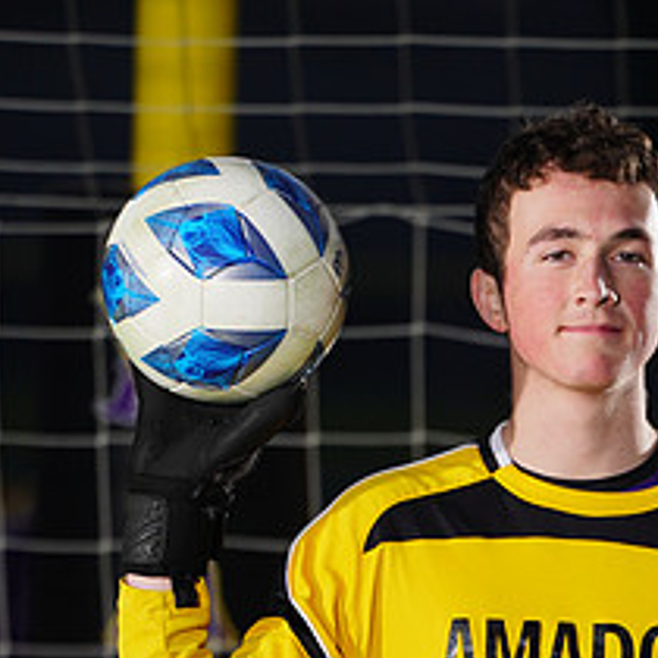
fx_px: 19936
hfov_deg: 1.9
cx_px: 500
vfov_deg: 1.9
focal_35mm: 927
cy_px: 877
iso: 200
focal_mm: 394
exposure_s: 1/200
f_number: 7.1
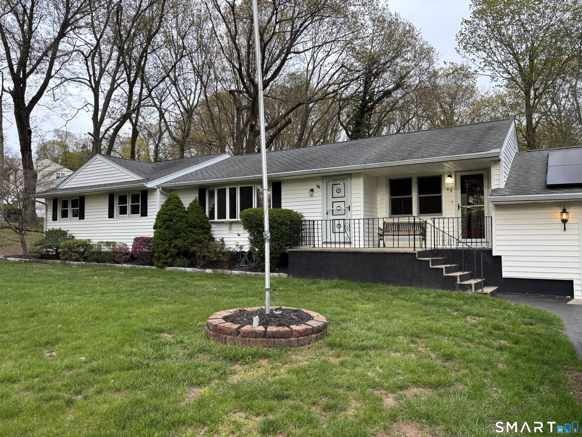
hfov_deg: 67.3
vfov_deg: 53.1
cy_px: 218
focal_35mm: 26
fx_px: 437
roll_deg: +0.4
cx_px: 291
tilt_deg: +1.8
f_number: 1.6
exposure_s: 1/403
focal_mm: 5.96
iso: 50
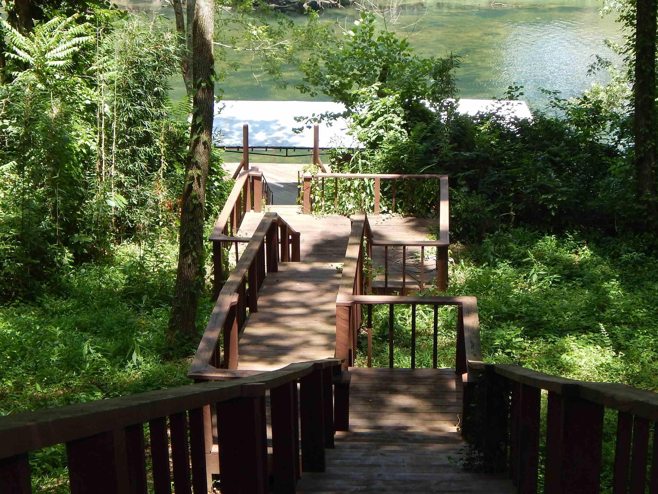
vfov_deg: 21.0
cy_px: 187
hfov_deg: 27.8
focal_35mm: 70
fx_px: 1330
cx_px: 372
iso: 125
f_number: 3.8
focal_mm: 9.7
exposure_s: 1/160
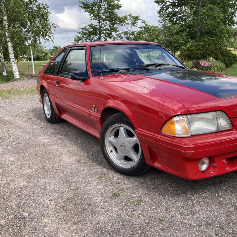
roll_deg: -0.2
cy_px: 120
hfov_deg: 48.1
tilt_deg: -12.0
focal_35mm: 34
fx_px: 263
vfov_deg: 48.4
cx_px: 143
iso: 20
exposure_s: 1/889
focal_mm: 3.99
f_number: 1.8
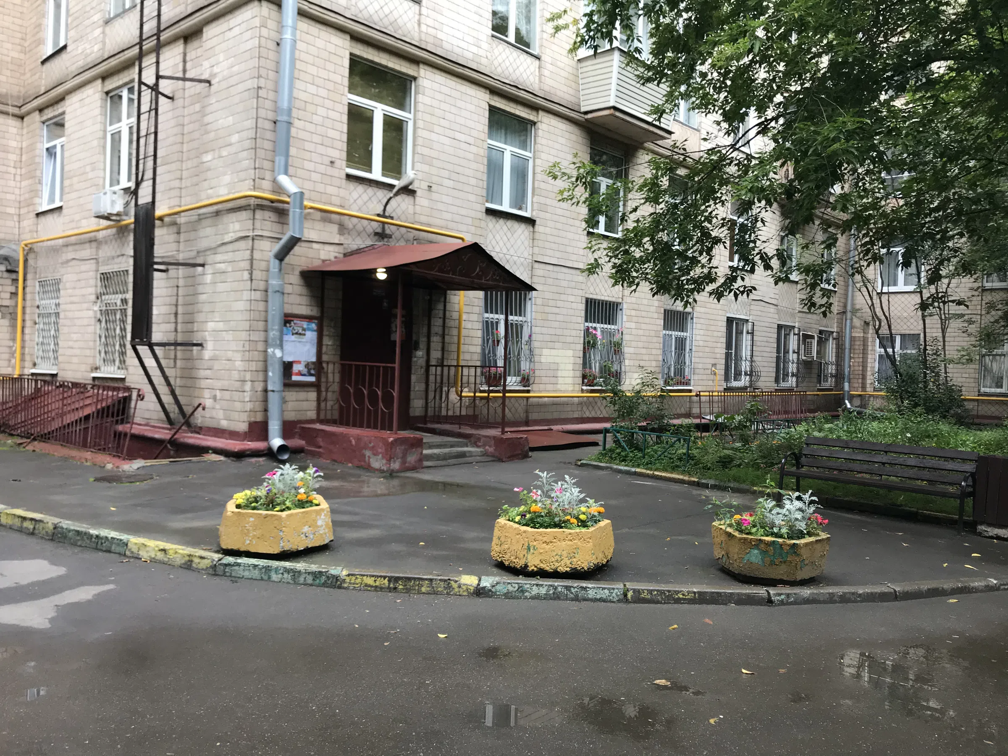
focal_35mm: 28
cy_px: 378
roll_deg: -2.0
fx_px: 815
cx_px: 504
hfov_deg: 63.4
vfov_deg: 49.7
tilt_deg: +1.7
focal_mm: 3.99
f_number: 1.8
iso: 32
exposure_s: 1/100
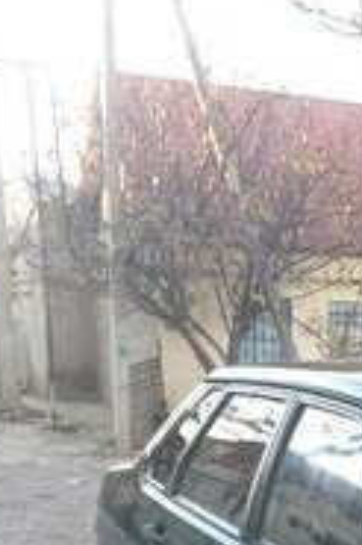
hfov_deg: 16.3
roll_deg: -1.0
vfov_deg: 23.1
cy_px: 645
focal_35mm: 81
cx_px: 409
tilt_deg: -13.0
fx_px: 1224
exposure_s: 1/50
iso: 32
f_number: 2.2
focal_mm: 4.15
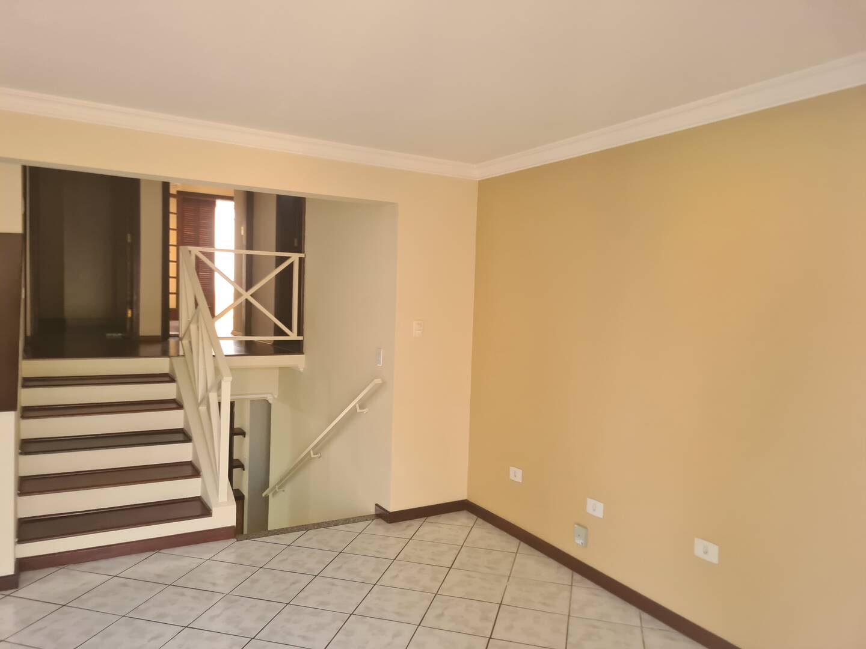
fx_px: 650
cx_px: 433
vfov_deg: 53.1
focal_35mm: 26
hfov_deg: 67.3
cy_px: 324
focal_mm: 5.4
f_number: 1.8
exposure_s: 1/60
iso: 160
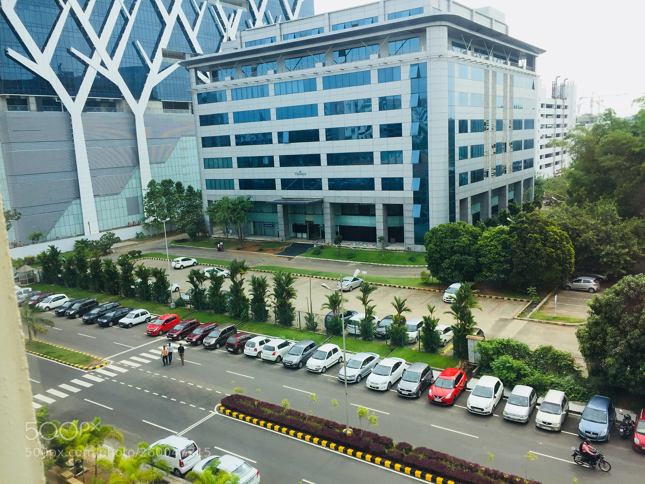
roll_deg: +2.7
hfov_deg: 61.7
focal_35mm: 29
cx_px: 322
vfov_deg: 48.2
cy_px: 242
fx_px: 540
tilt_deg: -9.8
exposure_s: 1/353
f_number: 2.2
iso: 32
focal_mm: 4.15
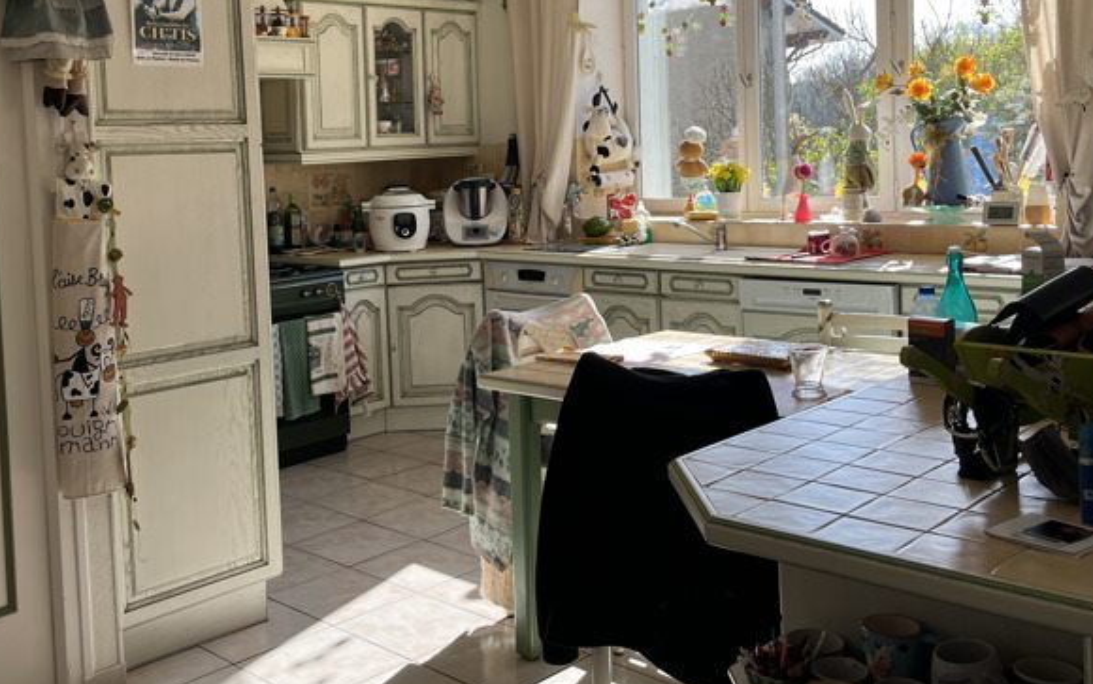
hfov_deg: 51.3
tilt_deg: -3.3
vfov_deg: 33.3
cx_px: 458
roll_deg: +2.4
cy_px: 217
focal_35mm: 38
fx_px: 1132
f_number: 1.6
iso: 50
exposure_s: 1/532
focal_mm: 5.1
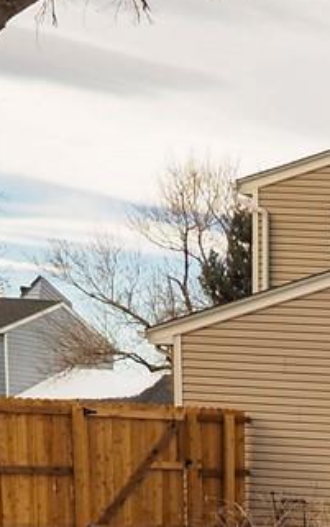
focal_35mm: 95
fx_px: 1365
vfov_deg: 20.4
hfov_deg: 10.5
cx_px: 939
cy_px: 632
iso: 320
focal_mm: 9
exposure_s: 1/1000
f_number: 4
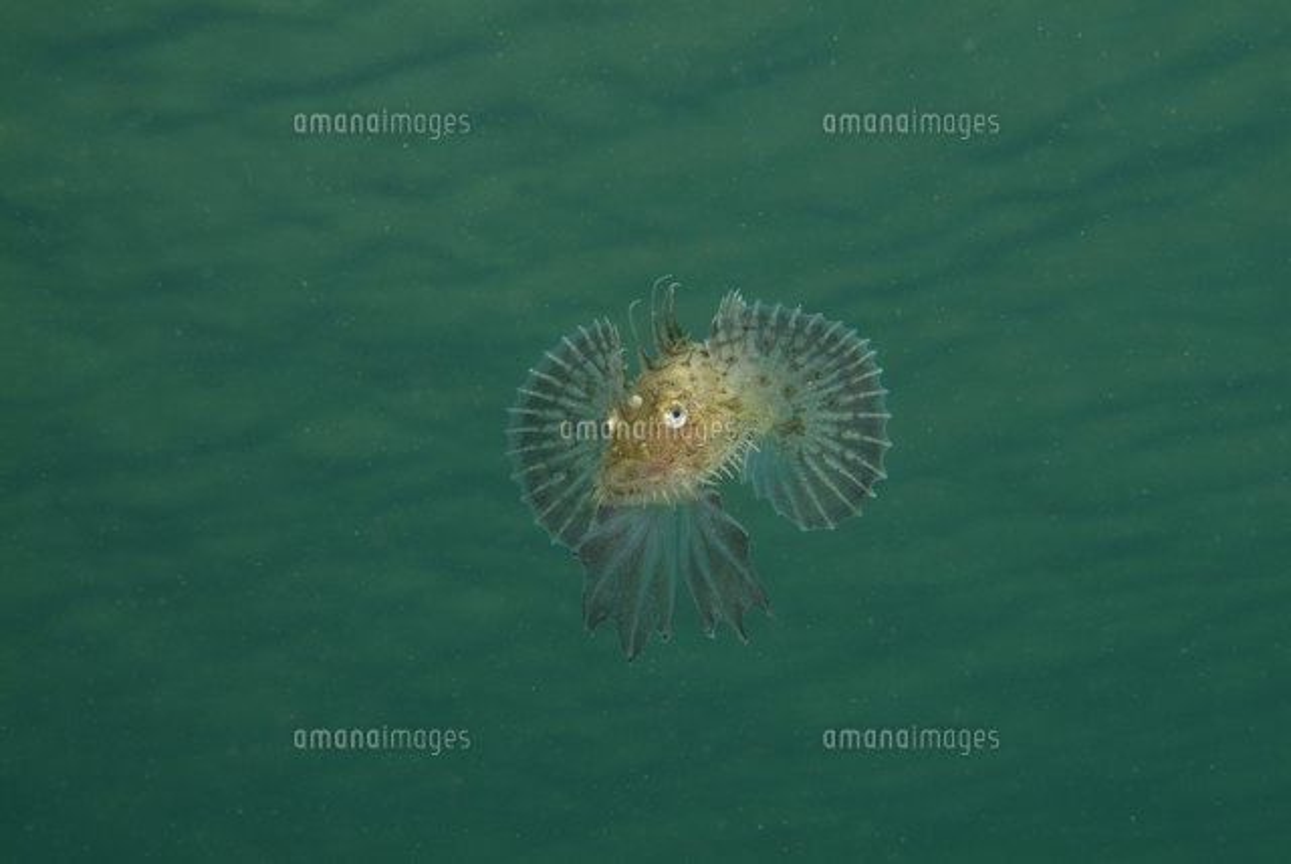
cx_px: 646
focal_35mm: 75
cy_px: 432
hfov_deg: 27.0
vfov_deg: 18.2
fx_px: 2692
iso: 100
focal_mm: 50
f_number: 16
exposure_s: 1/90
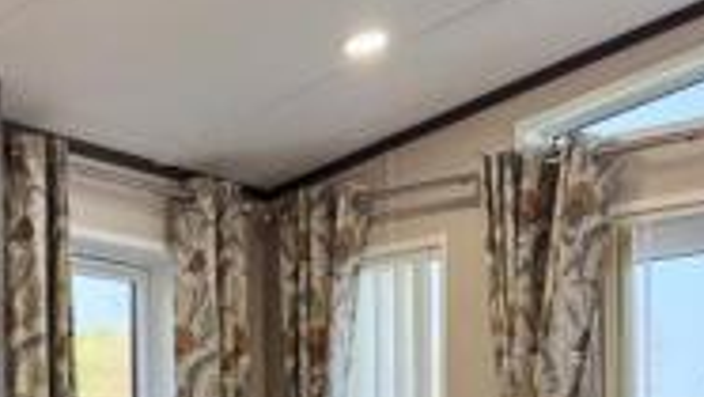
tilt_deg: -0.4
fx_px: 1532
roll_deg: +1.2
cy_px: 558
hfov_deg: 25.4
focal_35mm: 82
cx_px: 131
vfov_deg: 14.0
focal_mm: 6.76
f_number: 1.78
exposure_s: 1/321
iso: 100
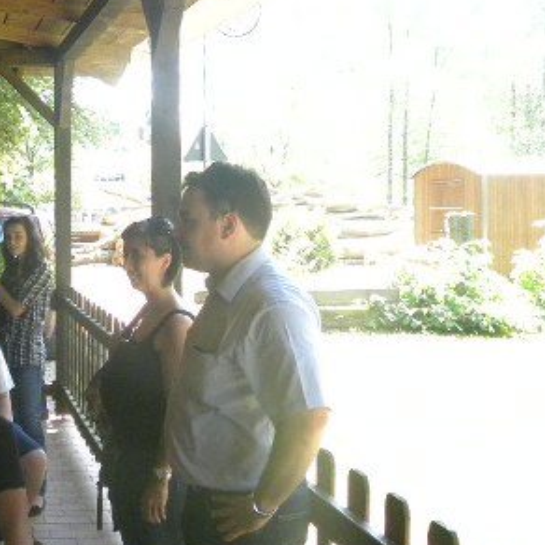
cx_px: 37
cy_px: 239
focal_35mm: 64
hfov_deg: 25.9
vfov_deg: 26.9
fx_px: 1140
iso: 400
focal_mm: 5.9
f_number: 2.8
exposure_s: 1/233
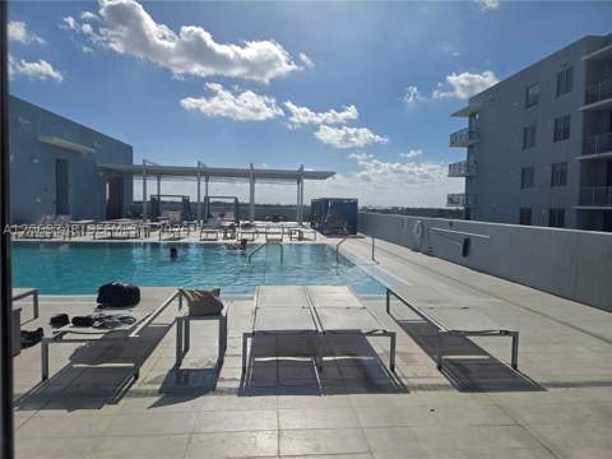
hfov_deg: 73.9
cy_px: 230
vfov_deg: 58.9
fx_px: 407
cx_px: 306
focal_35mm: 23
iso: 80
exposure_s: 1/5144
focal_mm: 5.4
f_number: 1.8
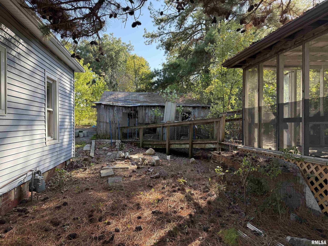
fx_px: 227
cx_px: 164
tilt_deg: +0.3
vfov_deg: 56.8
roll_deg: -0.2
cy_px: 123
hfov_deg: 71.6
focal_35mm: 24
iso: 100
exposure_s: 1/708
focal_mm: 6.76
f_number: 1.78
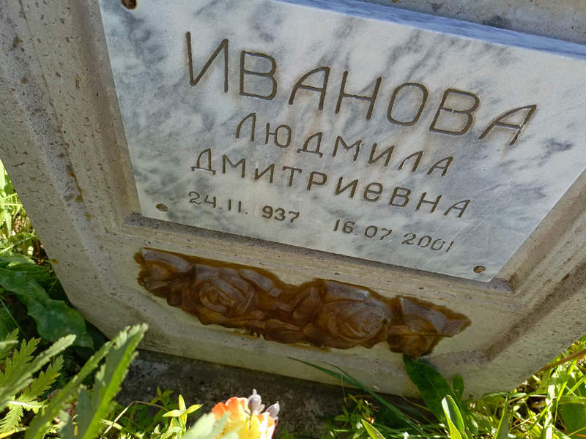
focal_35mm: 25
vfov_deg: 54.9
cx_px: 293
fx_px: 423
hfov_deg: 69.4
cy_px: 220
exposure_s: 1/179
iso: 108
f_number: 1.69
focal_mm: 4.76
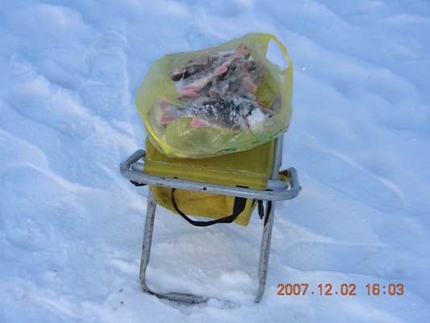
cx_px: 215
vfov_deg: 23.3
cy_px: 162
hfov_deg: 30.7
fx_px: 783
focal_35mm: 63
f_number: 3.5
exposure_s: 1/30
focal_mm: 10.5
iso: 50
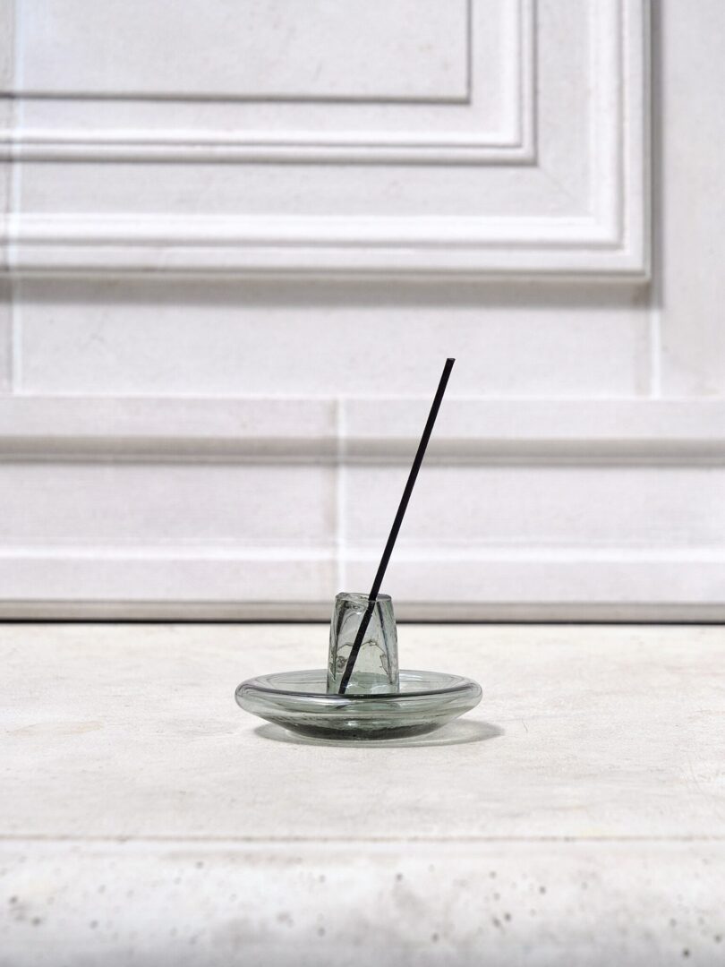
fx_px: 2569
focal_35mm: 92
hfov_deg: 16.1
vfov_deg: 21.3
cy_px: 484
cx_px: 362
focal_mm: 46
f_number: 5.6
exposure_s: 1/320
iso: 200
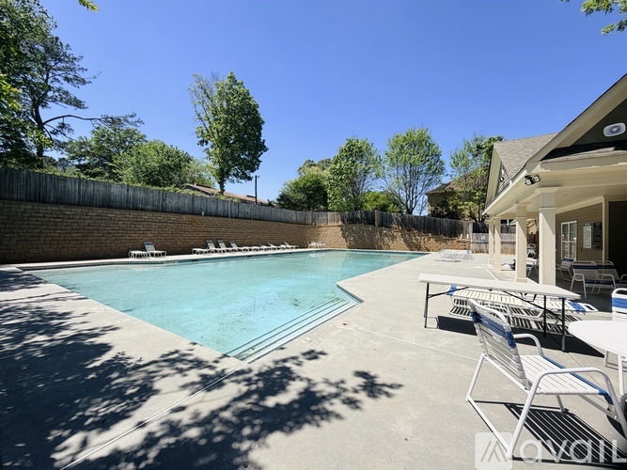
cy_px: 235
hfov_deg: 102.1
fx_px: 254
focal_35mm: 14
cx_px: 314
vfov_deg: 85.7
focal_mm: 2.22
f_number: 2.2
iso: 20
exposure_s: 1/888
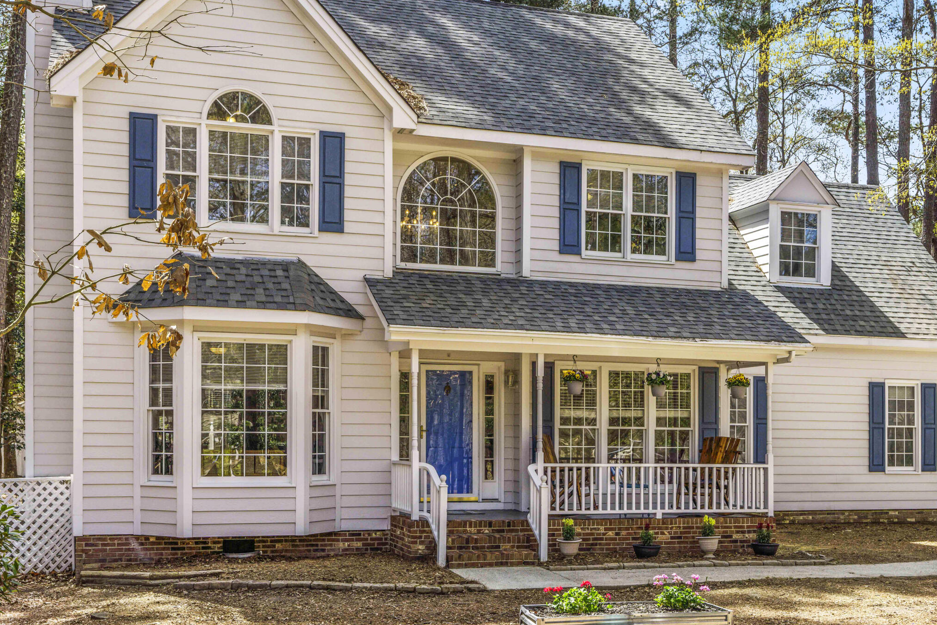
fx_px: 1119
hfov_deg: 45.4
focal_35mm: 43
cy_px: 268
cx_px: 505
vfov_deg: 31.1
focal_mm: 29
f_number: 8
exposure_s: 1/250
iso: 100
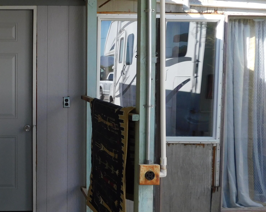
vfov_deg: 25.8
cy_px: 111
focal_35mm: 59
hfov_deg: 30.2
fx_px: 464
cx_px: 12
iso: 125
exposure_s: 1/500
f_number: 3.2
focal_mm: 5.3
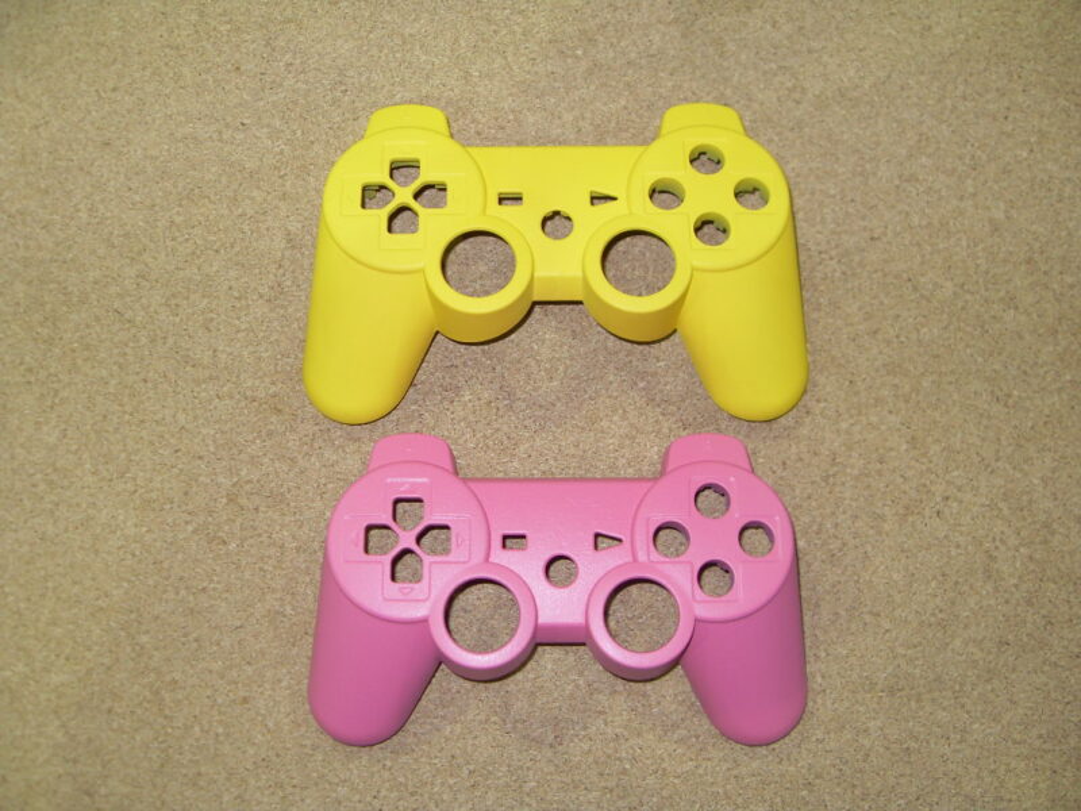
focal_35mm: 35
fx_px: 1093
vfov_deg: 40.7
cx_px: 540
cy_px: 406
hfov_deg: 52.6
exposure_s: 1/45
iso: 100
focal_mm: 6.3
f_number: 2.8
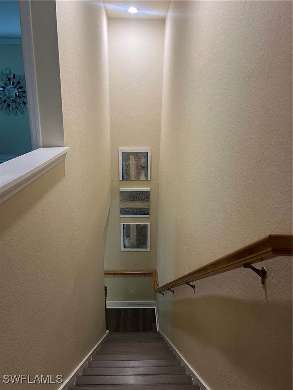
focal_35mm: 26
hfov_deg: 53.1
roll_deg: +0.1
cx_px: 146
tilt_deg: -14.4
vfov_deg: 67.3
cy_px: 195
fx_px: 293
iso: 160
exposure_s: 1/60
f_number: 1.5
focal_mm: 5.7
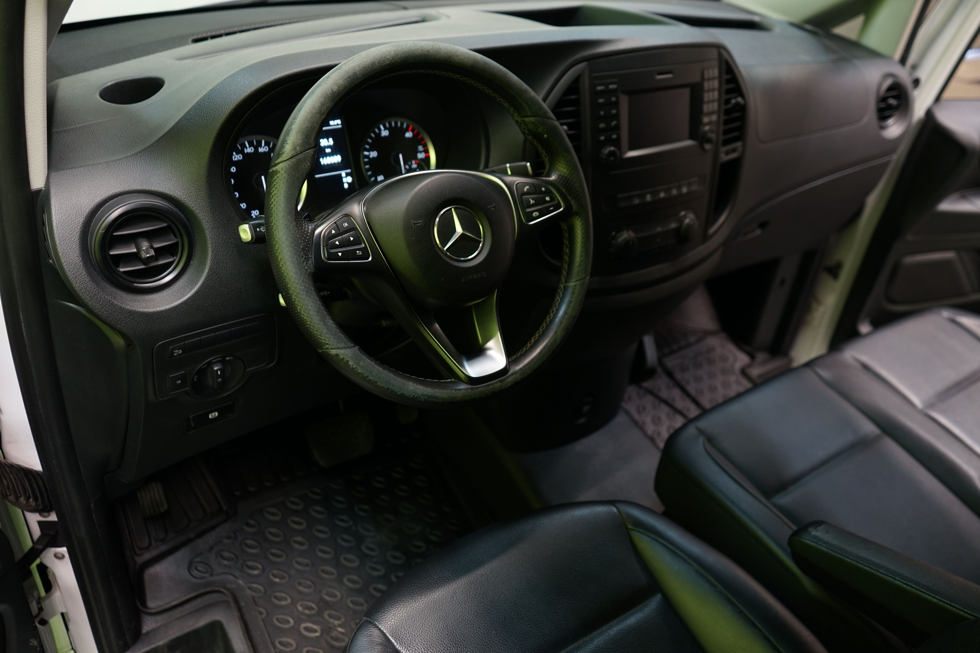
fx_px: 762
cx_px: 490
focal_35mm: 28
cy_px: 326
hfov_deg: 65.5
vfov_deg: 46.4
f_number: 3.5
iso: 500
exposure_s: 1/30
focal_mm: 28
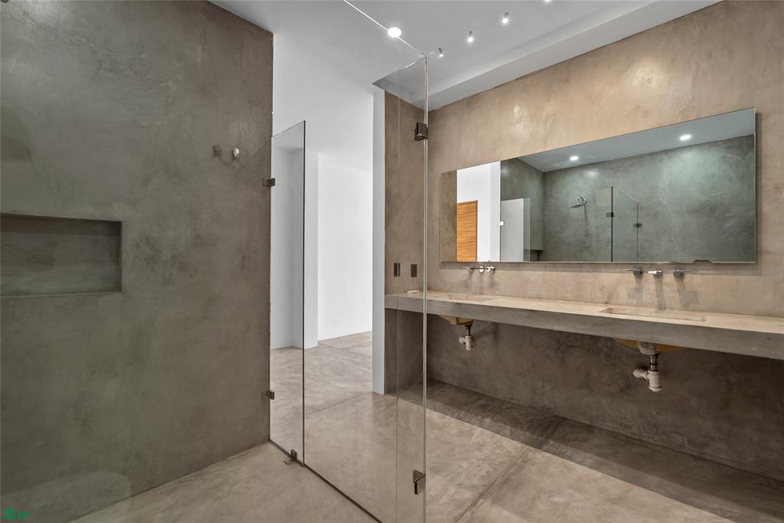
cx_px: 392
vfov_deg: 73.8
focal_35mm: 16
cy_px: 262
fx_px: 348
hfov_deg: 96.7
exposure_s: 1/1.67
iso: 320
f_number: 9
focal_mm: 16
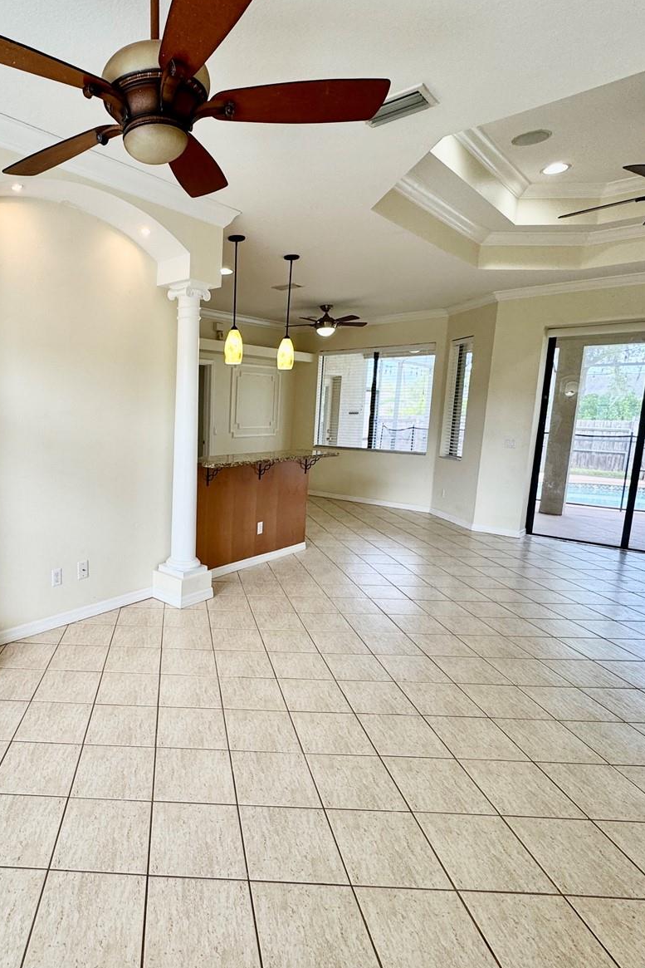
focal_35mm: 20
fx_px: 537
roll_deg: -0.4
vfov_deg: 84.0
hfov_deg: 58.3
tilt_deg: -9.0
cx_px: 150
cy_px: 489
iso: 64
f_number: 2.2
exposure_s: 1/120
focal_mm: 2.22
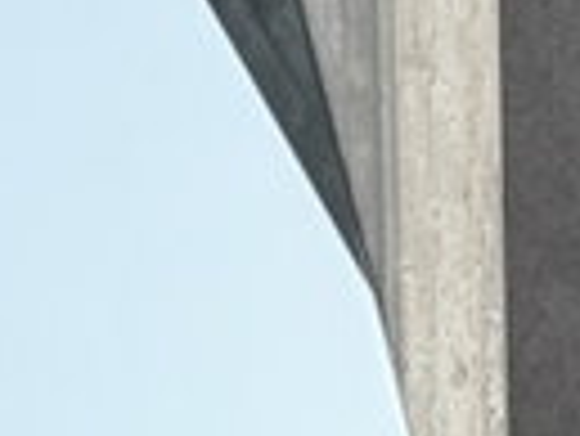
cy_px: 1632
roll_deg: +1.5
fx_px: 6406
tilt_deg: -8.4
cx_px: 373
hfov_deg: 5.2
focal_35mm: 382
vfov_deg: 3.7
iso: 80
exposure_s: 1/499
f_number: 1.78
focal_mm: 6.76
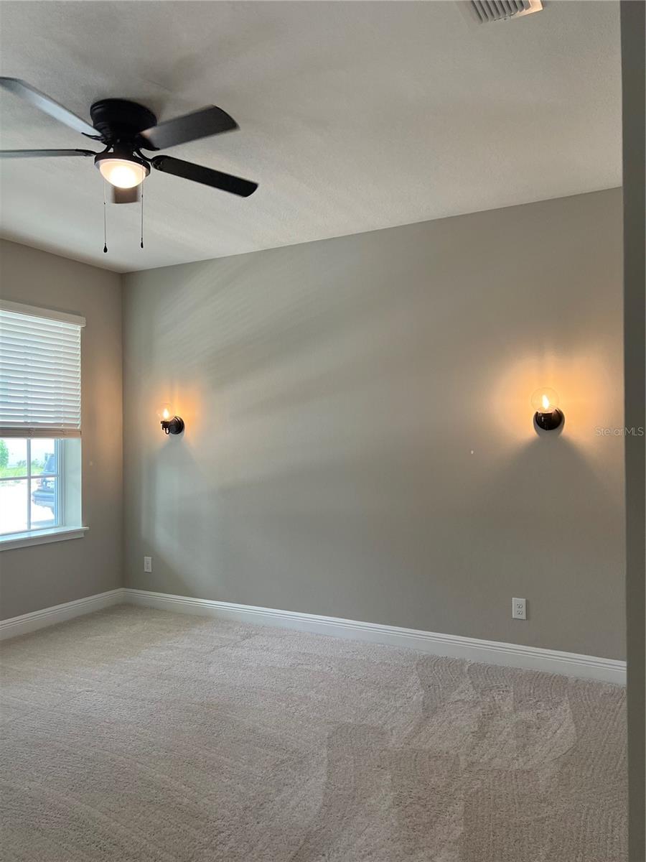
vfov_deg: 67.3
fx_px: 647
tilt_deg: +0.4
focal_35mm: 26
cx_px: 323
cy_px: 431
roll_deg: +1.2
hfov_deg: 53.1
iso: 100
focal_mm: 5.7
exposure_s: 1/120
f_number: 1.5
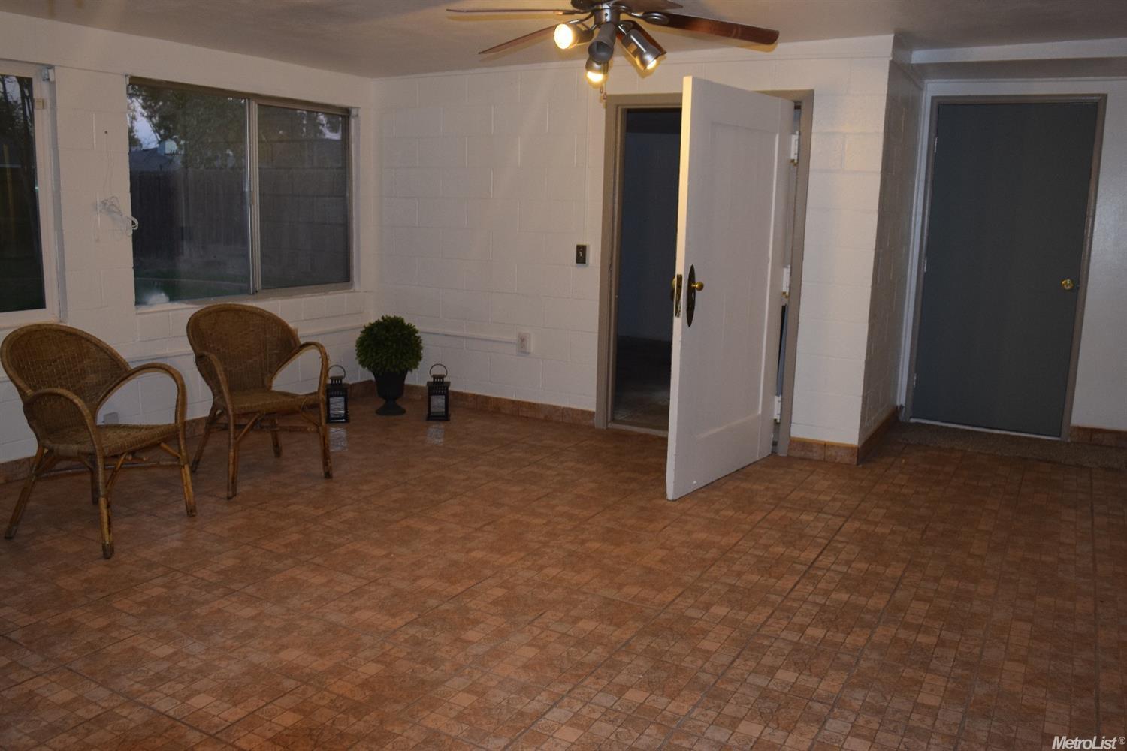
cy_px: 376
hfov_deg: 61.9
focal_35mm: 30
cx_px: 564
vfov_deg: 43.6
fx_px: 939
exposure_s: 1/100
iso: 800
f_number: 5
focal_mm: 20
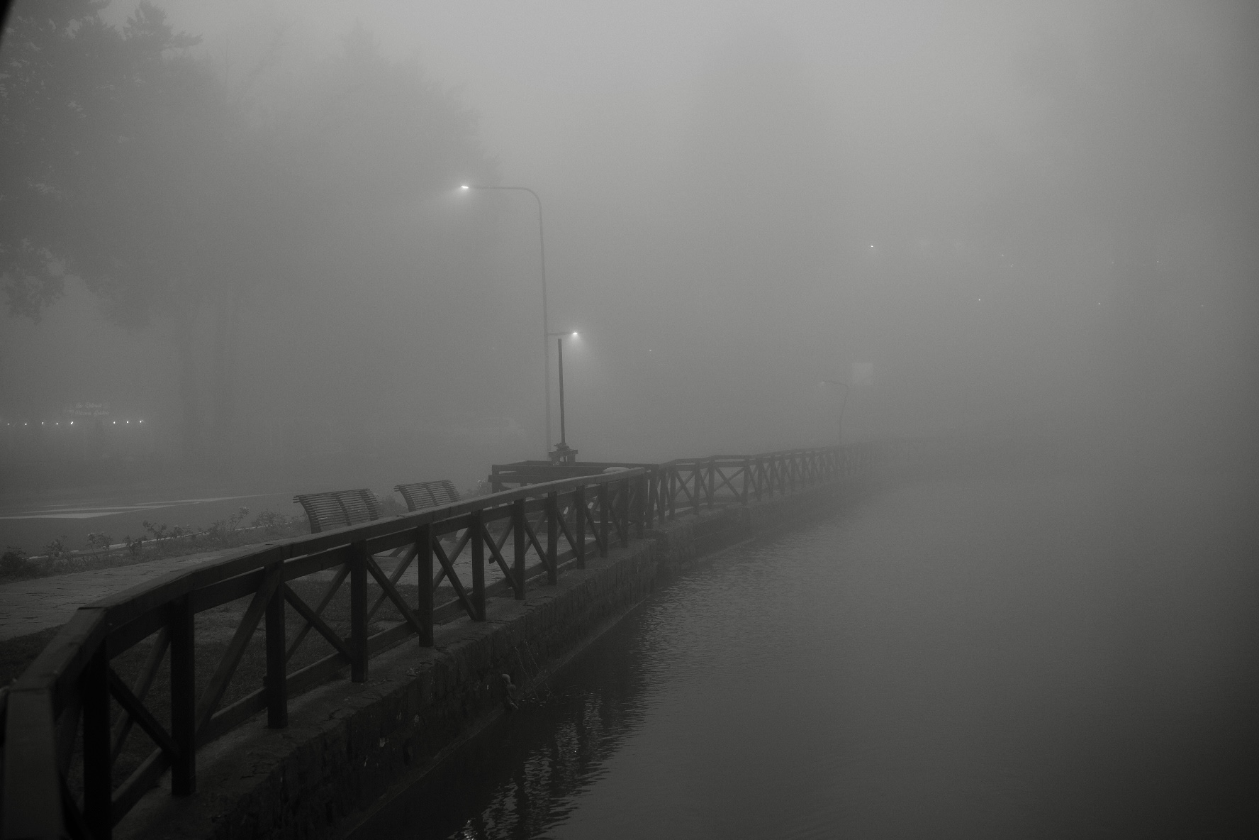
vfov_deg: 32.6
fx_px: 1434
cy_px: 420
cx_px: 630
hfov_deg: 47.4
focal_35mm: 41
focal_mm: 27
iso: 160
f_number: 2
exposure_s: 1/125
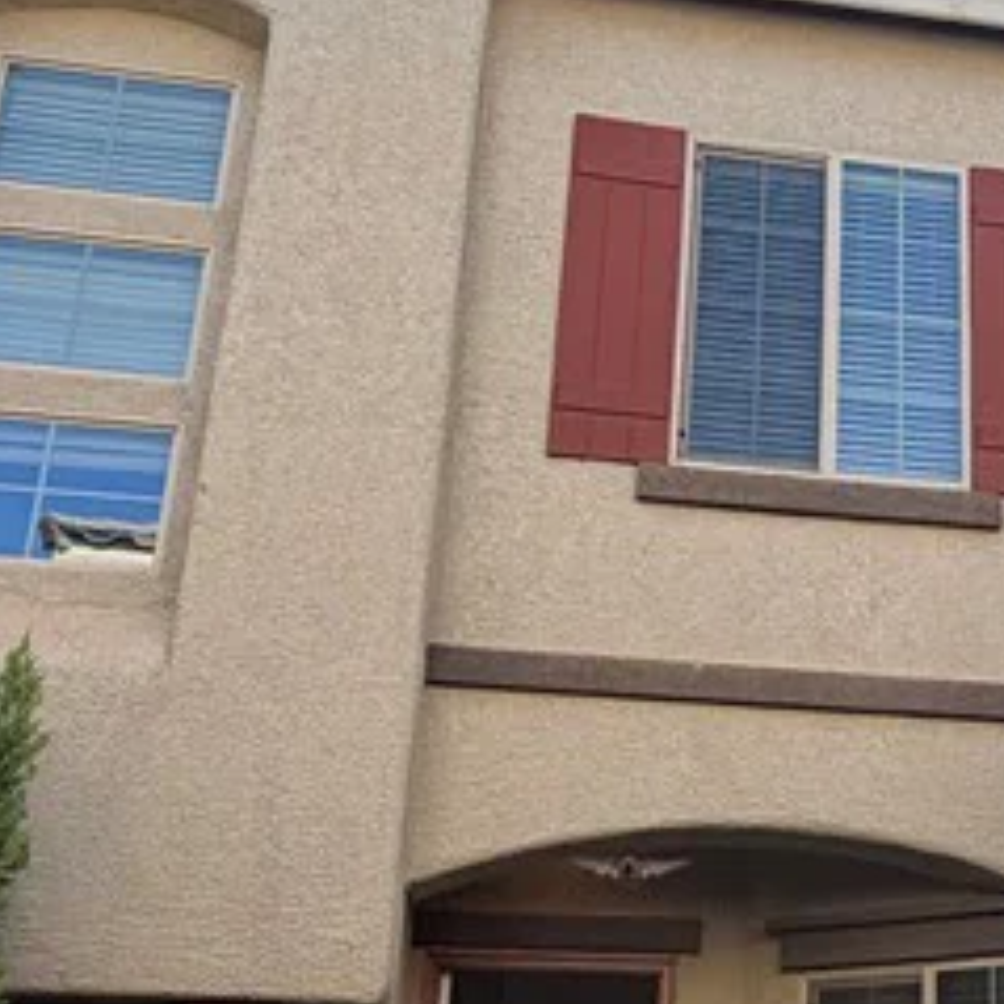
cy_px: 563
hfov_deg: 30.8
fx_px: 1739
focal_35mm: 53
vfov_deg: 32.2
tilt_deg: +20.2
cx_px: 899
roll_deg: +0.9
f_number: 2.2
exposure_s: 1/694
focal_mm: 2.22
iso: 40
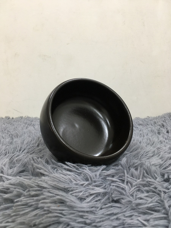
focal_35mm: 29
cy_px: 114
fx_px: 191
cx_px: 86
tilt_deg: -10.2
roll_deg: +1.0
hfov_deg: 48.2
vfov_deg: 61.7
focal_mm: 4.15
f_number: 2.2
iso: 125
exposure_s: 1/33
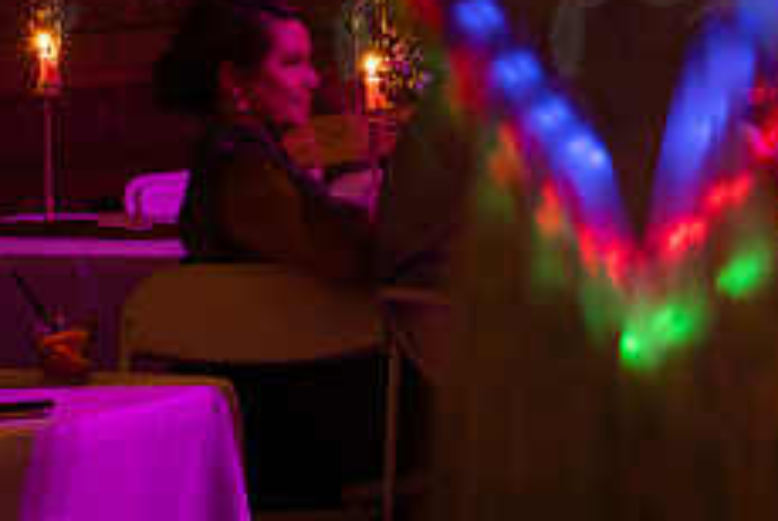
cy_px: 75
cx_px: 519
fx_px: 3332
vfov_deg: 8.9
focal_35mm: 154
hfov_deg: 13.3
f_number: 16
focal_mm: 50
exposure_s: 2.5
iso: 400
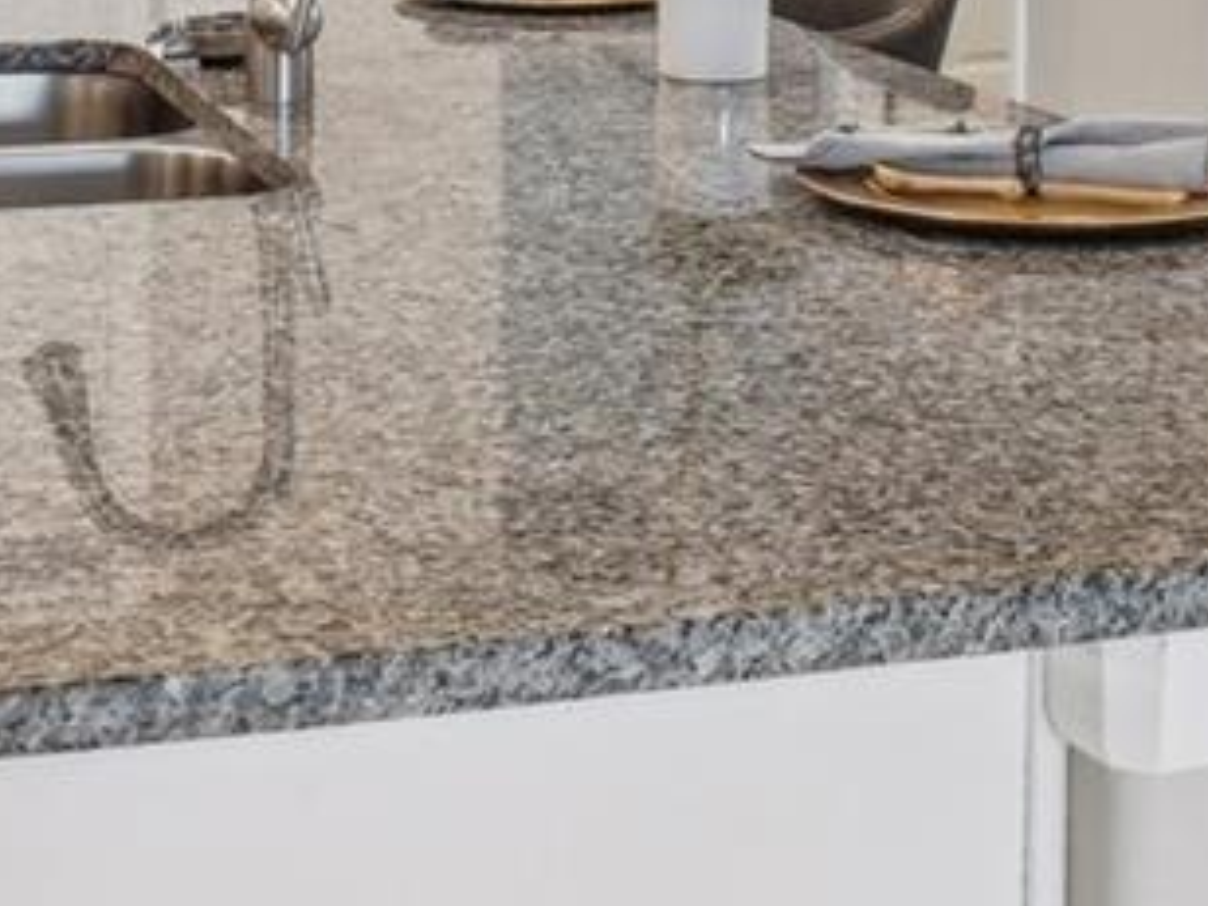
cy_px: -326
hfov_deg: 25.7
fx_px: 2617
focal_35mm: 75
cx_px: 326
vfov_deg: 18.1
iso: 400
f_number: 8
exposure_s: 1/20
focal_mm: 10
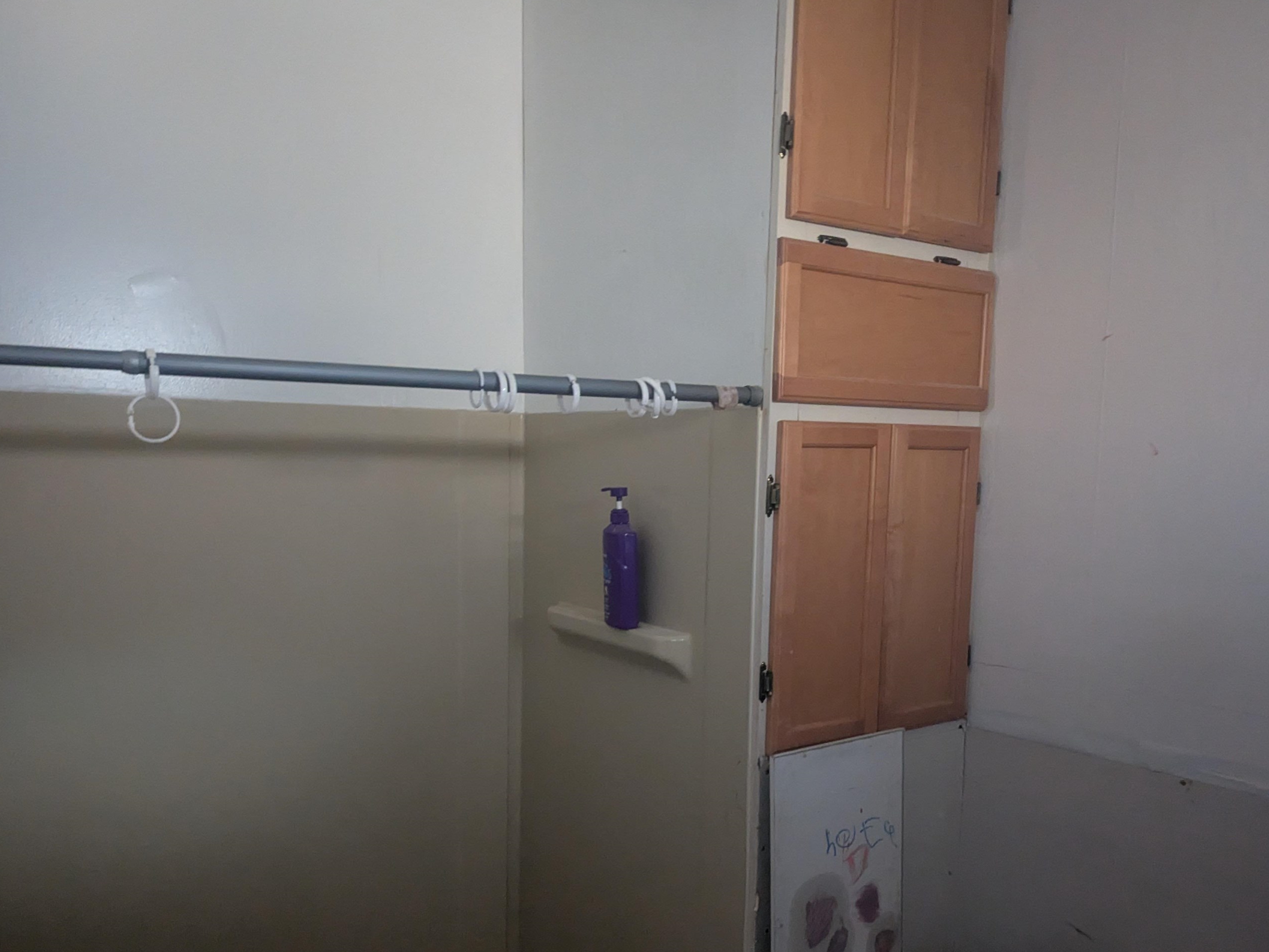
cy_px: 572
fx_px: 1063
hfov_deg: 61.6
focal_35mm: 29
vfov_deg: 47.9
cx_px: 608
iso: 4295
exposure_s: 1/14.9
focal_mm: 6.81
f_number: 1.85
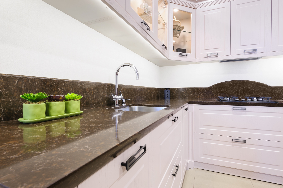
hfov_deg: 86.9
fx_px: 149
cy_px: 94
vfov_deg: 64.5
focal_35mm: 19
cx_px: 142
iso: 200
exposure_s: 2.5
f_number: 13
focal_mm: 19
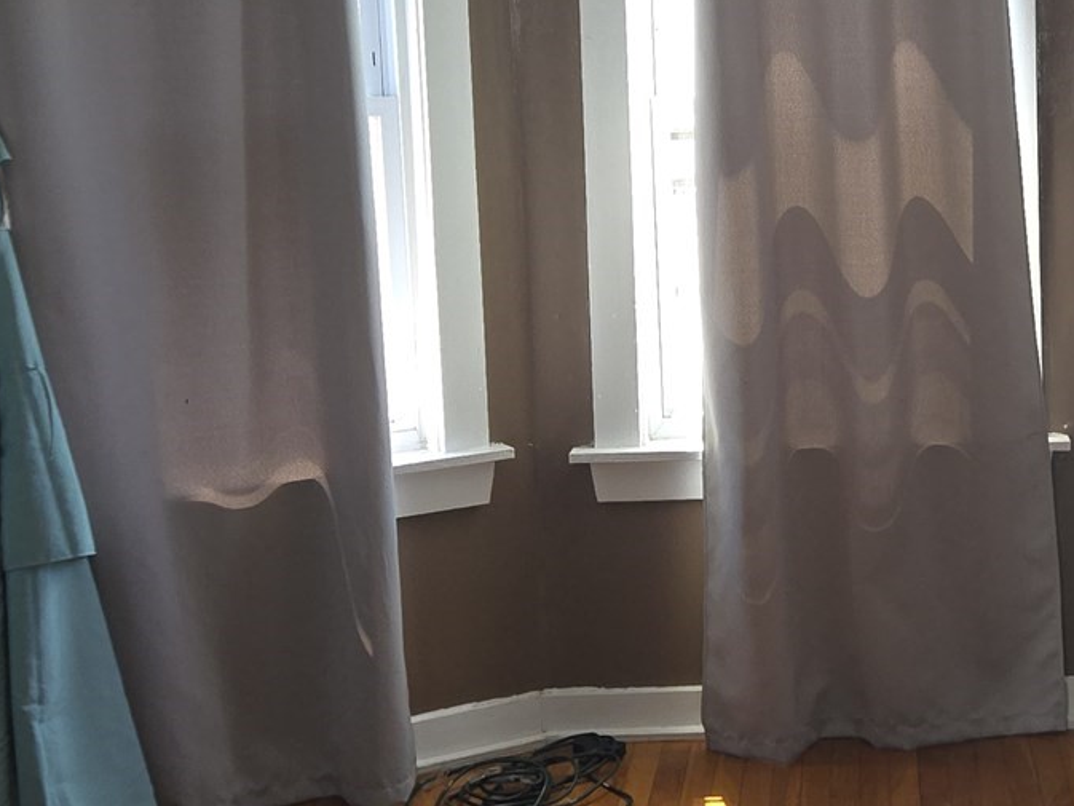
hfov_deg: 26.9
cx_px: 954
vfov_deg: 20.9
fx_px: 2172
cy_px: 271
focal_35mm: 70
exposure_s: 1/60
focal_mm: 5.4
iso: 80
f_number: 1.8
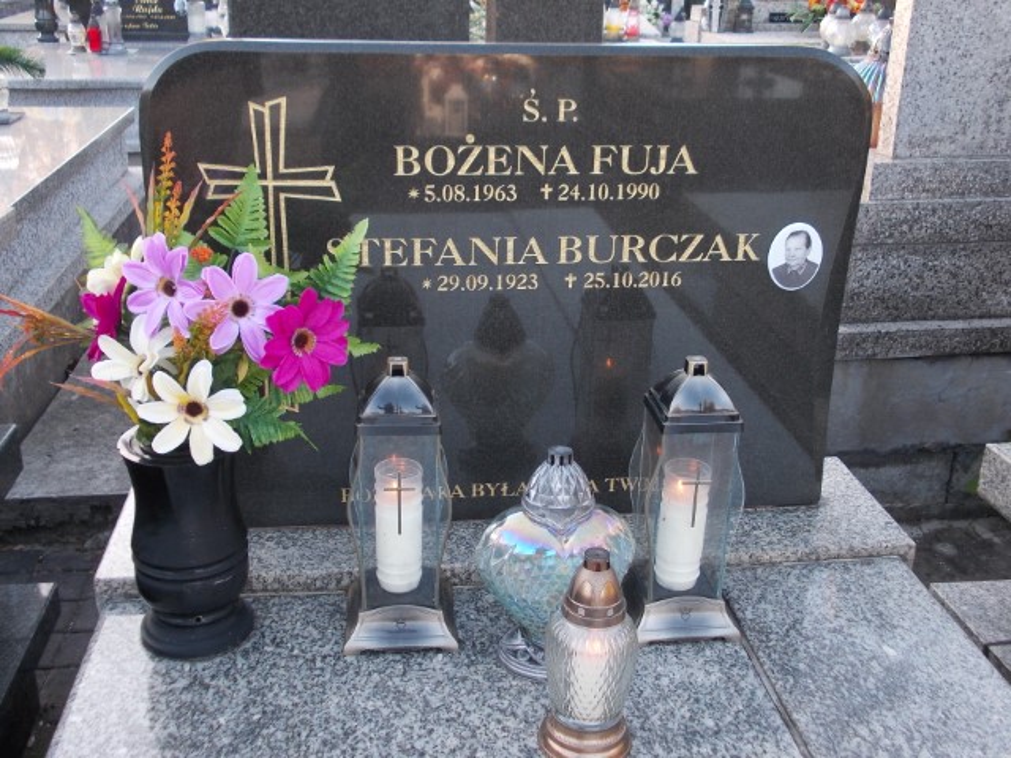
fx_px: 1110
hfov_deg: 49.0
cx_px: 506
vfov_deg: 37.7
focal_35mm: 38
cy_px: 379
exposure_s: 1/60
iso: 80
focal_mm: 5.3
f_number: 3.1
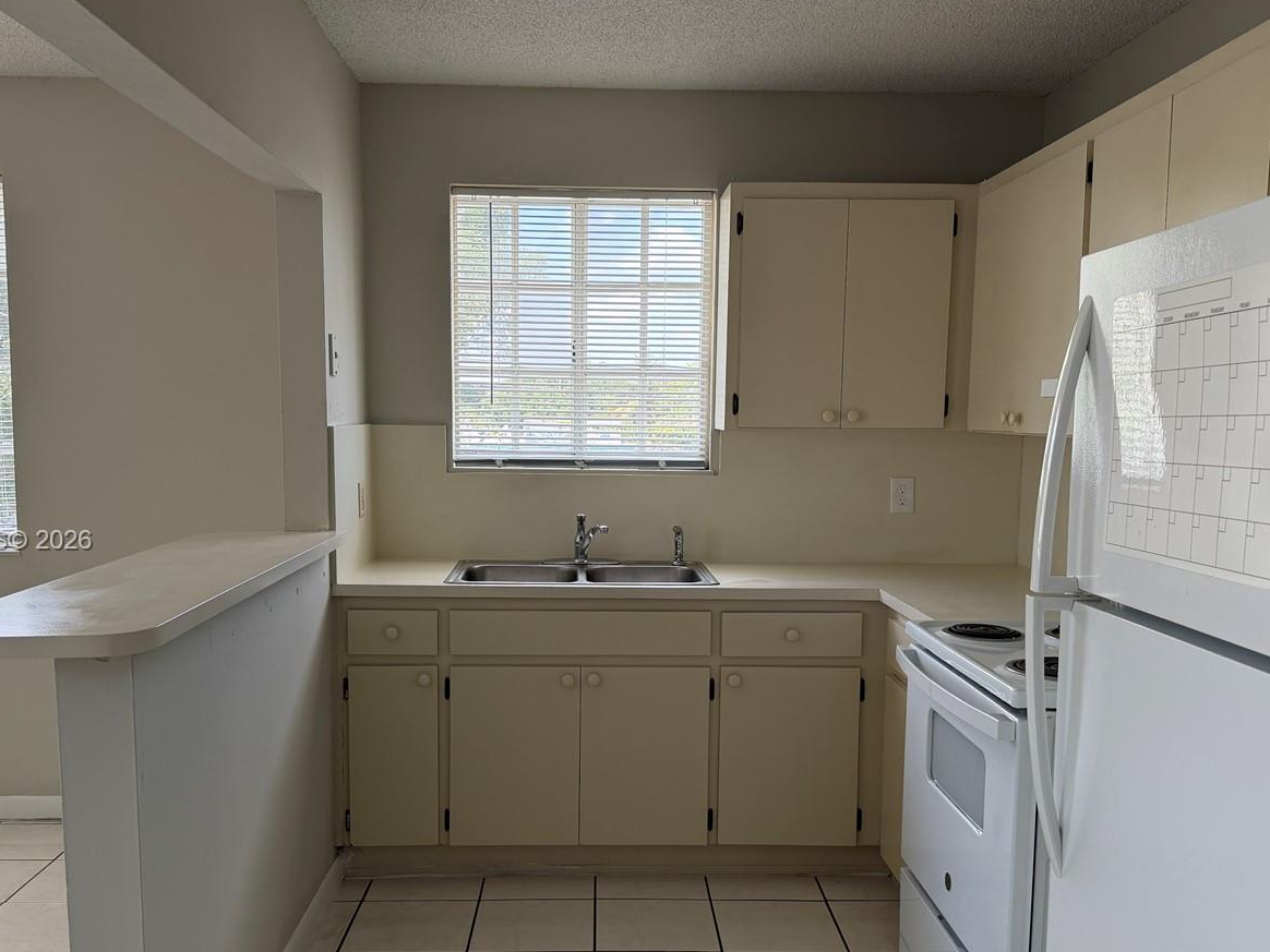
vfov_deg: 42.8
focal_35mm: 33
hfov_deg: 55.4
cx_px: 625
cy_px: 542
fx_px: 1211
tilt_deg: -6.8
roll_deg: -0.5
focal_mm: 6.76
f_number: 1.78
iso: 80
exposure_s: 1/211
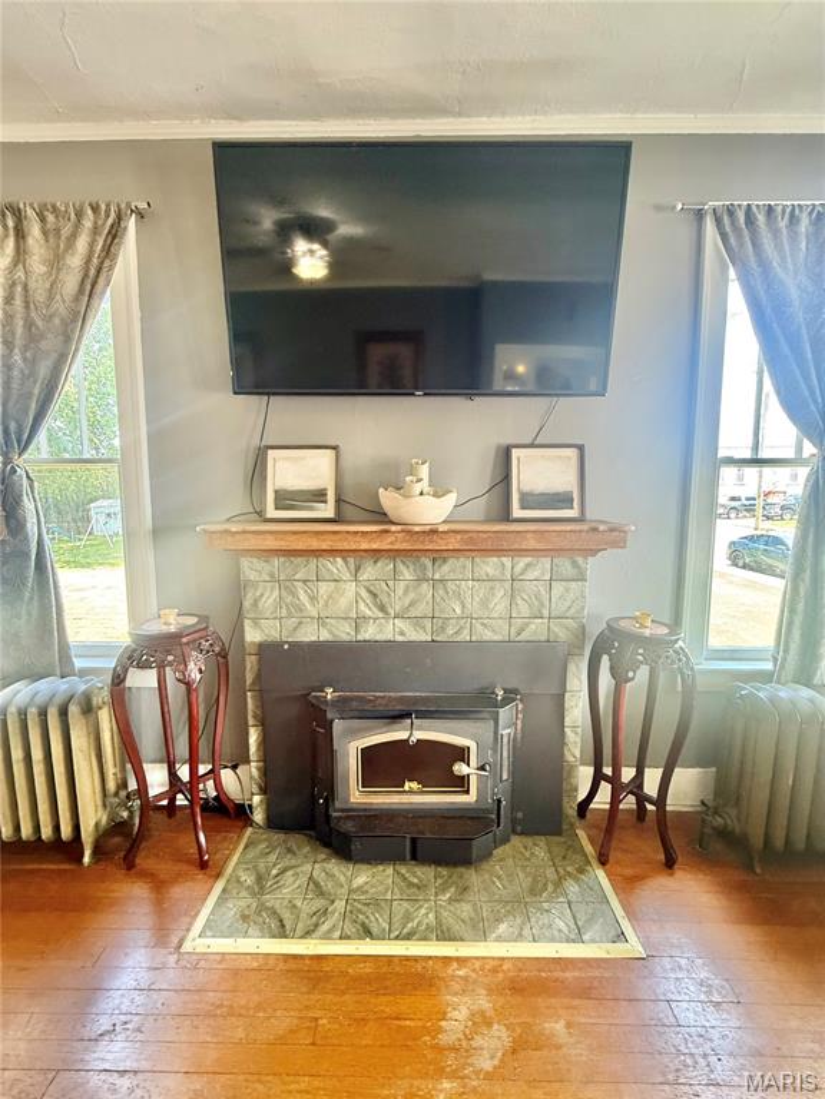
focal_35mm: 14
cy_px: 550
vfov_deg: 102.1
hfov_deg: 85.7
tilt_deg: -5.3
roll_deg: +0.2
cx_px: 412
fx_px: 445
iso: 400
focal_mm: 2.22
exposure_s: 1/60
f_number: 2.2
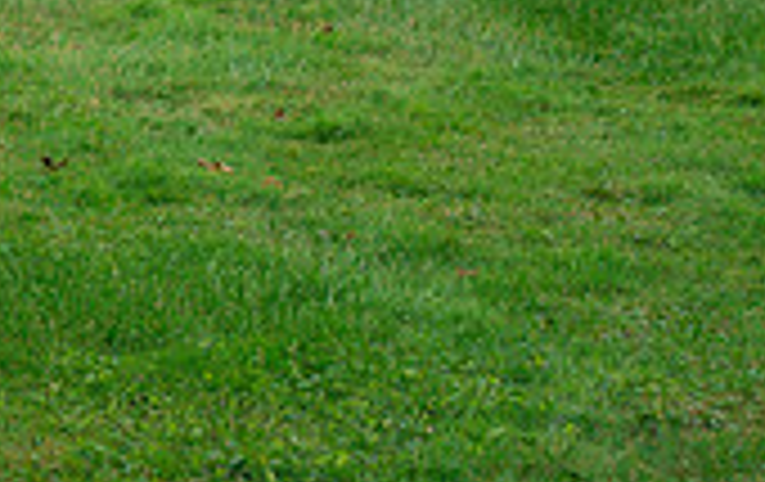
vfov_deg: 4.0
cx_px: -370
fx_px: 6852
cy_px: -244
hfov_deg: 6.3
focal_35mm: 328
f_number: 4
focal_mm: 85
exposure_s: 1/400
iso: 400
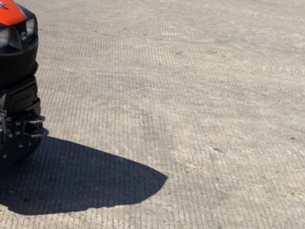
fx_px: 678
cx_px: -95
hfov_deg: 22.6
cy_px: 12
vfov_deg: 18.7
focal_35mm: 77
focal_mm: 3
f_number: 1.8
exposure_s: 1/1786
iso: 16
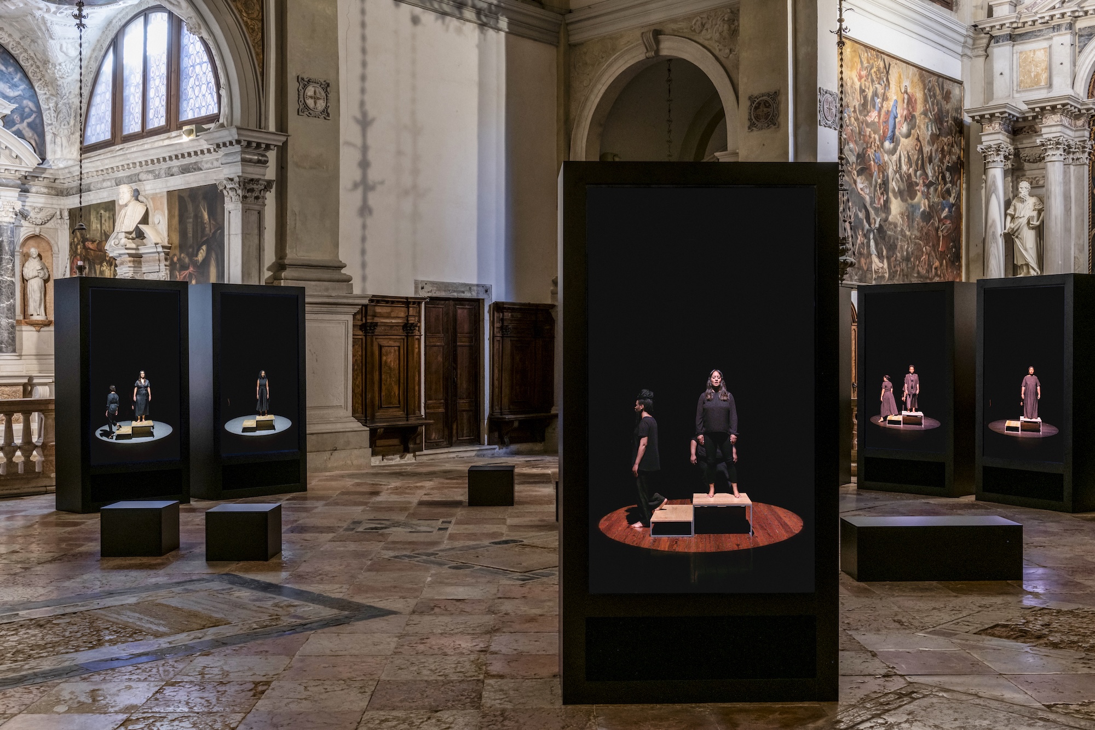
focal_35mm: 38
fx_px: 1156
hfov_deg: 50.7
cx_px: 548
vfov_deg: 35.0
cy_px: 365
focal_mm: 38
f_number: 13
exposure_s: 1/1.25
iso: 400
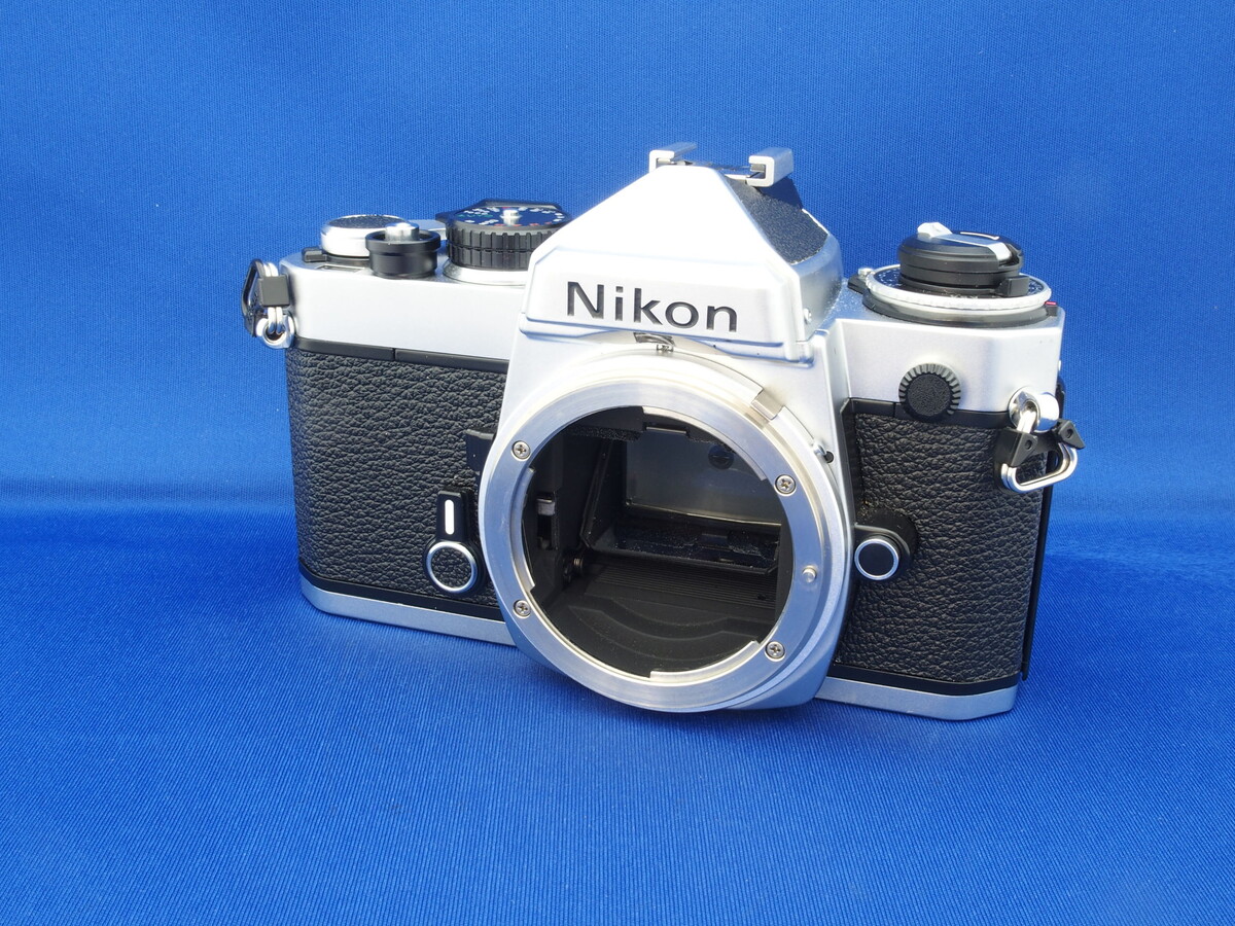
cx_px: 618
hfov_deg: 49.0
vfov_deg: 37.7
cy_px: 463
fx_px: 1356
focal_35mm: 38
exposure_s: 2
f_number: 8
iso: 100
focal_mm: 8.1
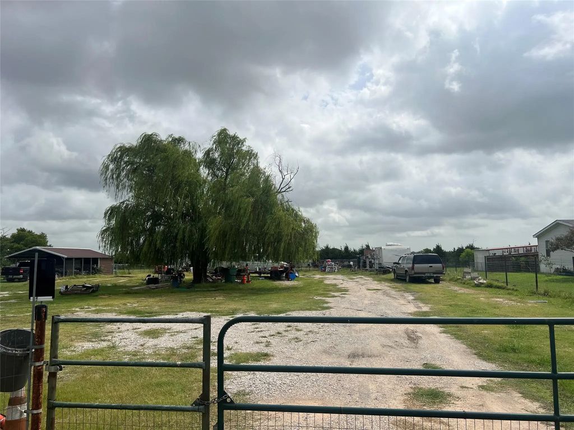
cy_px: 215
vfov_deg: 53.1
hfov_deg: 67.3
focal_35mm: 26
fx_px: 431
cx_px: 287
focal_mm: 5.7
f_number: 1.5
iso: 50
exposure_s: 1/10309
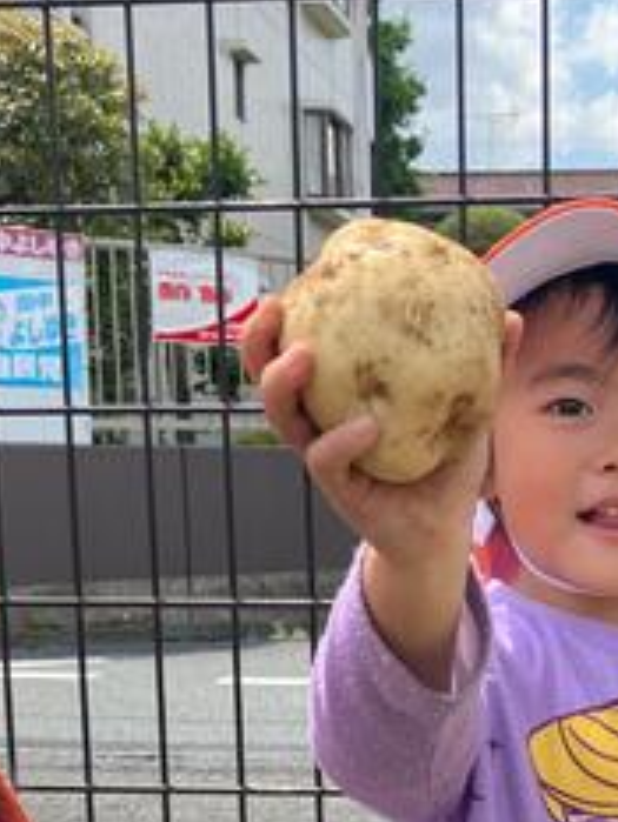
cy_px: 697
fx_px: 1522
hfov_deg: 22.3
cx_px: 576
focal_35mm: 64
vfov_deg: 29.3
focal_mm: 3.99
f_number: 1.8
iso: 32
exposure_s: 1/1056
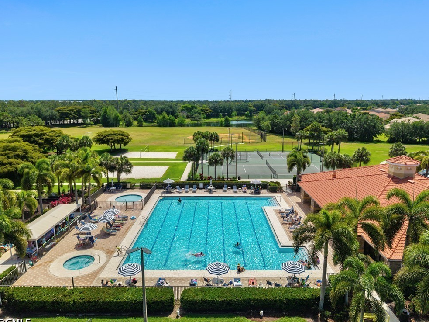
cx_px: 213
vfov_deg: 54.9
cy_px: 162
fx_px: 310
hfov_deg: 69.4
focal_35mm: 25
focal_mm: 8.67
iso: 100
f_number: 1.8
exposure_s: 1/500
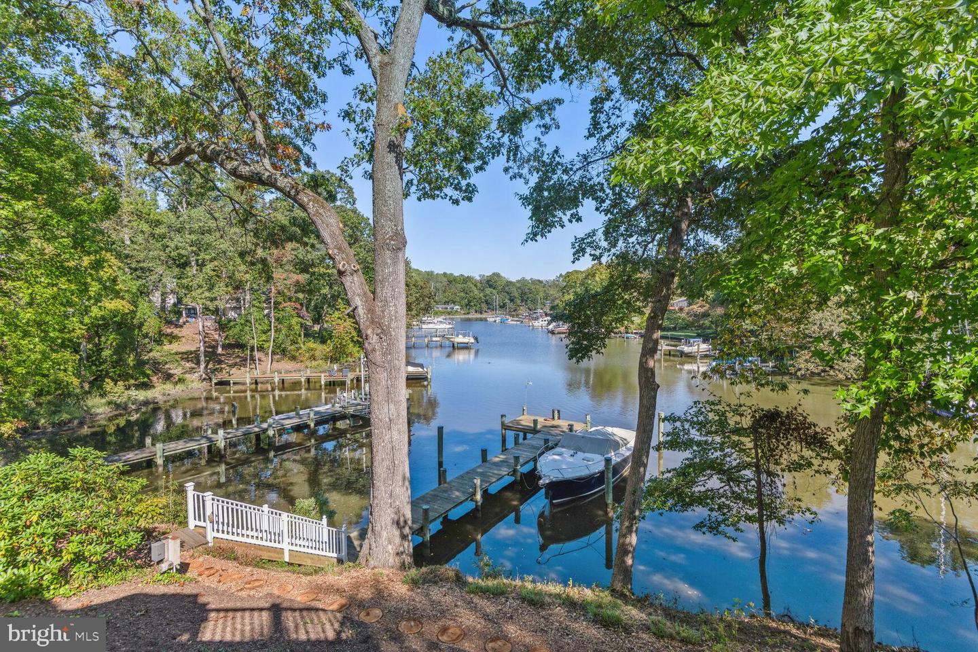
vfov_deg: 73.7
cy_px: 326
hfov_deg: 96.7
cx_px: 489
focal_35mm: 16
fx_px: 435
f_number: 8
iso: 200
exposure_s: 1/400
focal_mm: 16
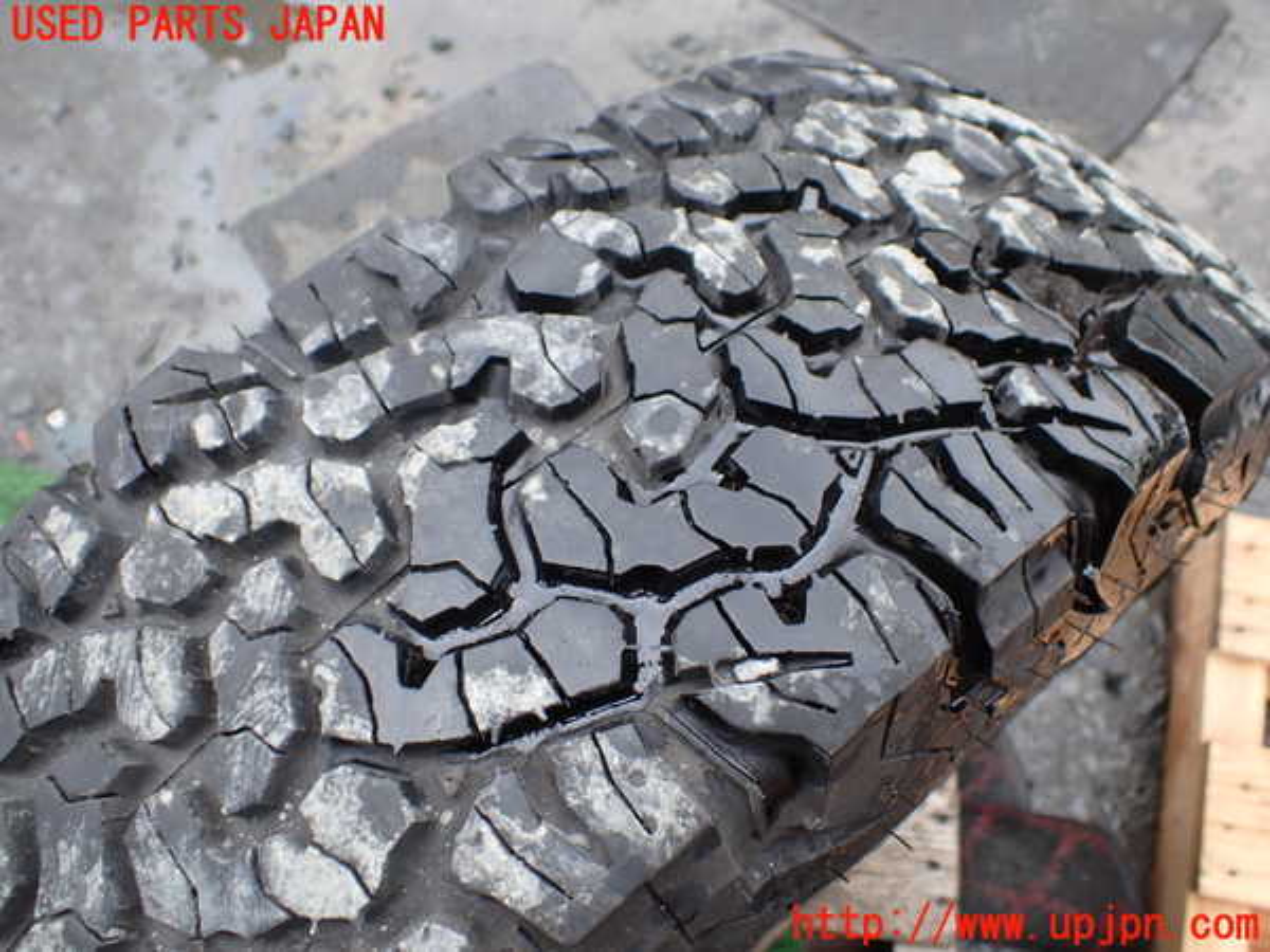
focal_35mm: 30
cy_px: 476
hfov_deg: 60.0
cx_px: 635
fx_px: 1101
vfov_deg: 46.8
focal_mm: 5.4
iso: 100
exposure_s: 1/125
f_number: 2.3
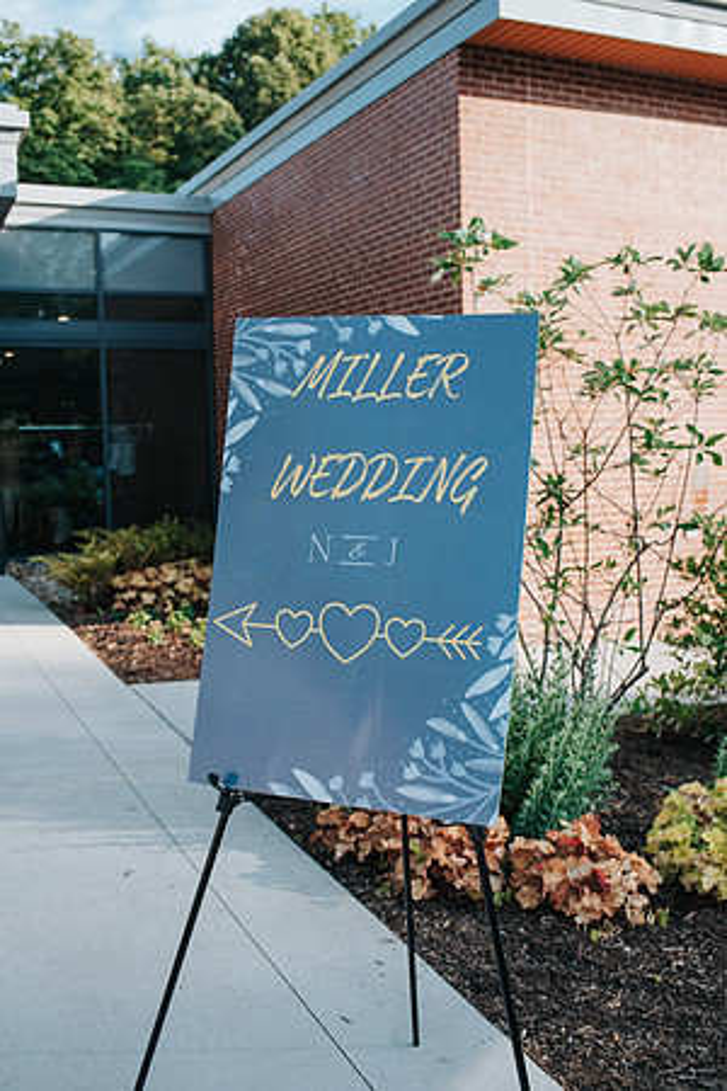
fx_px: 1060
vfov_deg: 54.4
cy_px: 546
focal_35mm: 35
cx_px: 364
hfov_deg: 37.9
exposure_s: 1/1000
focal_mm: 35
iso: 320
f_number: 4
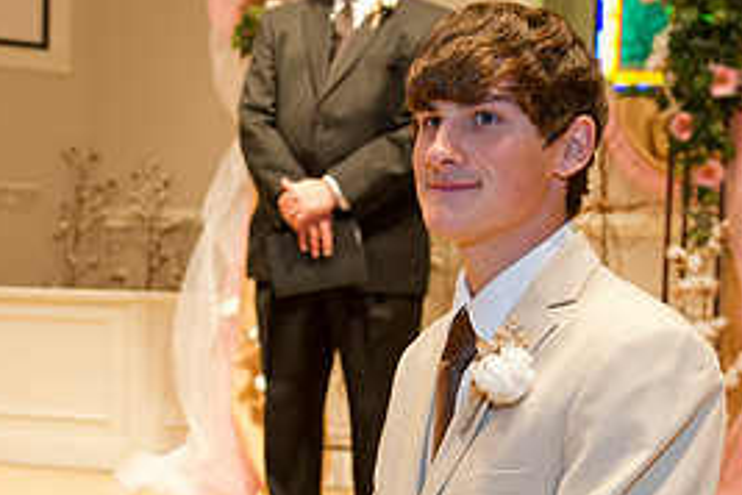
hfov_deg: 26.6
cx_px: 392
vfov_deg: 17.8
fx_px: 1566
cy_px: 395
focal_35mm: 76
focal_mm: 35
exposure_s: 1/80
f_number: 4
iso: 1250
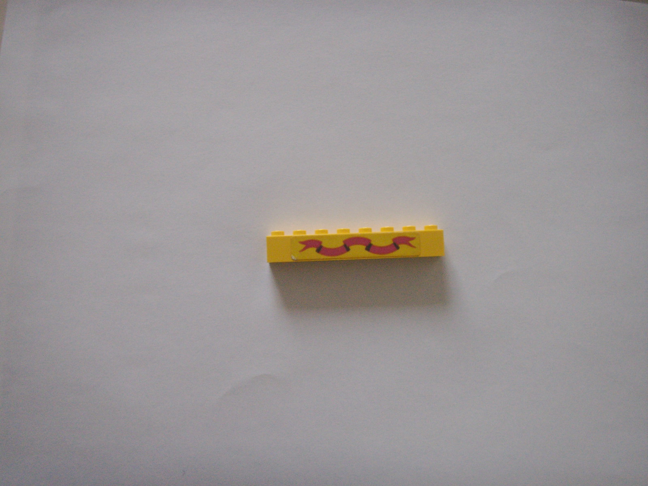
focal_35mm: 37
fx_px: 693
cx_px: 324
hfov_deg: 50.1
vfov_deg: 38.7
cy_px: 243
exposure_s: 1/15
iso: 160
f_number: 3.5
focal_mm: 7.7
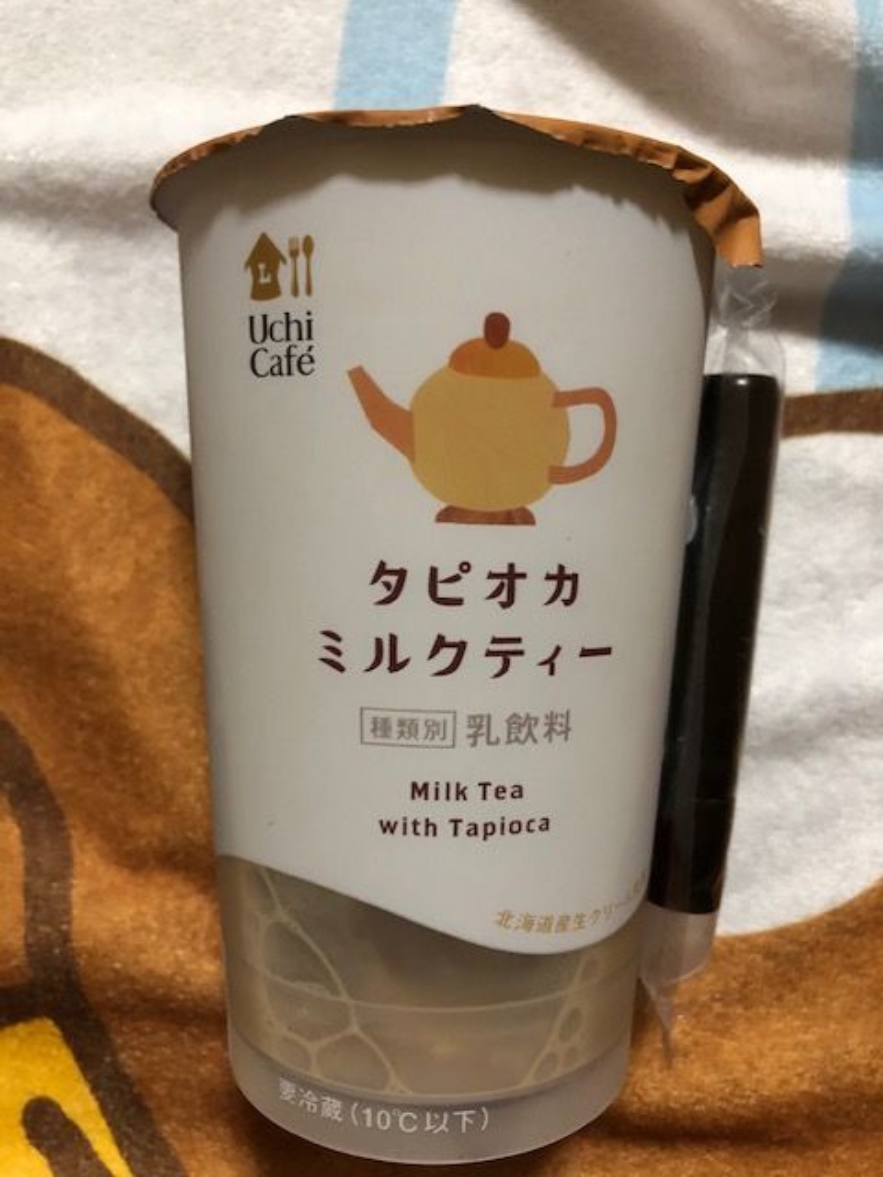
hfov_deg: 49.7
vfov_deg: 63.4
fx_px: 952
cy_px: 588
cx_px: 442
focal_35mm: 28
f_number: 1.8
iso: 100
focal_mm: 3.99
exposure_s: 1/12
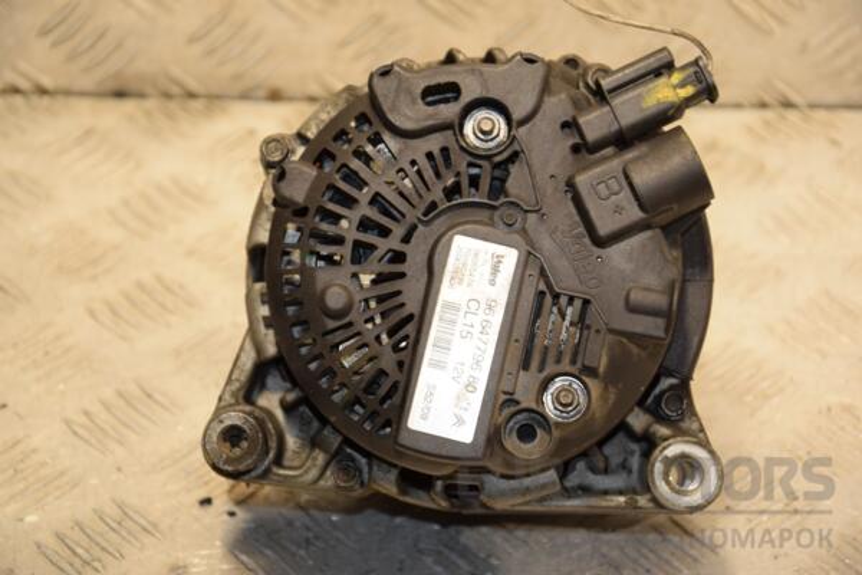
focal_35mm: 120
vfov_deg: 11.4
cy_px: 288
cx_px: 431
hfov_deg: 17.1
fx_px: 2873
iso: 800
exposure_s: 1/160
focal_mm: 80
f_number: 5.3
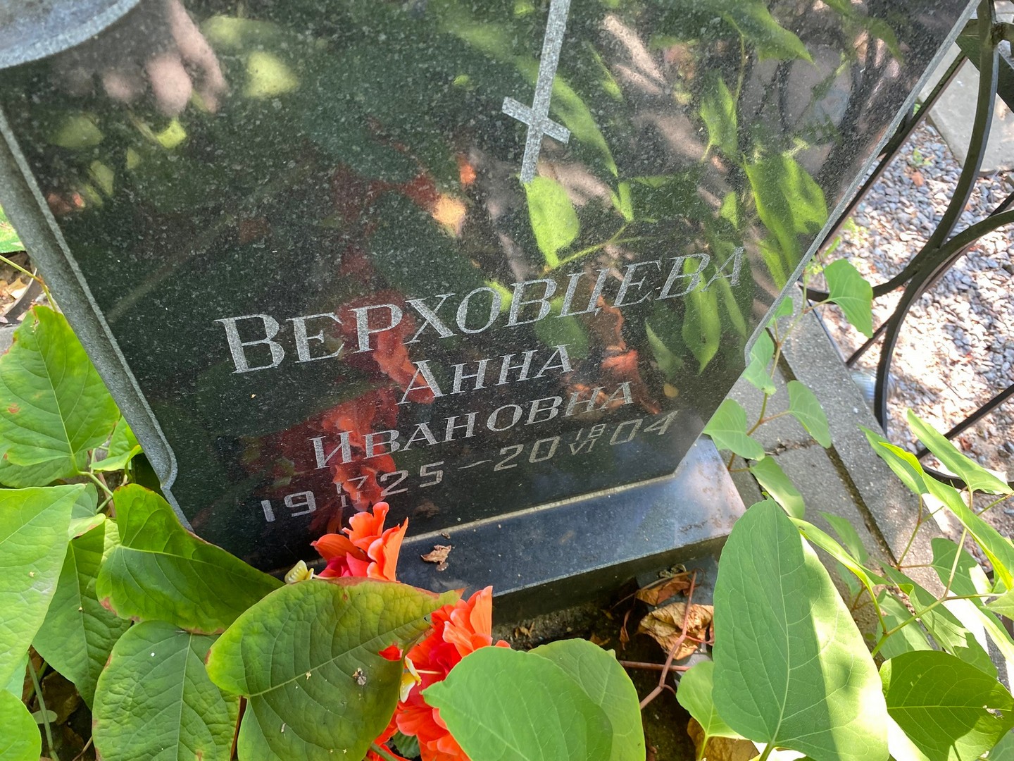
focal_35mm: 26
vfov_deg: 53.1
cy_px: 380
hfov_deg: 67.3
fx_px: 762
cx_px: 507
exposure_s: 1/121
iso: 100
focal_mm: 4.25
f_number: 1.8
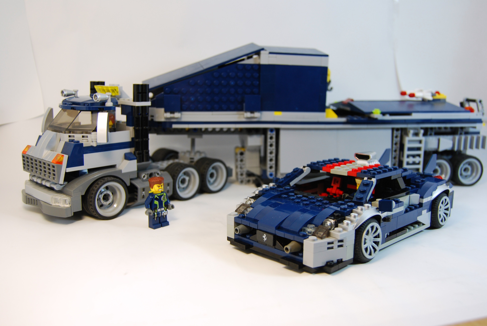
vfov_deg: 38.5
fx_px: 467
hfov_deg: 55.0
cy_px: 163
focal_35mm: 34
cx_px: 244
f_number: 4.5
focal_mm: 23
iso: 200
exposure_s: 1/80
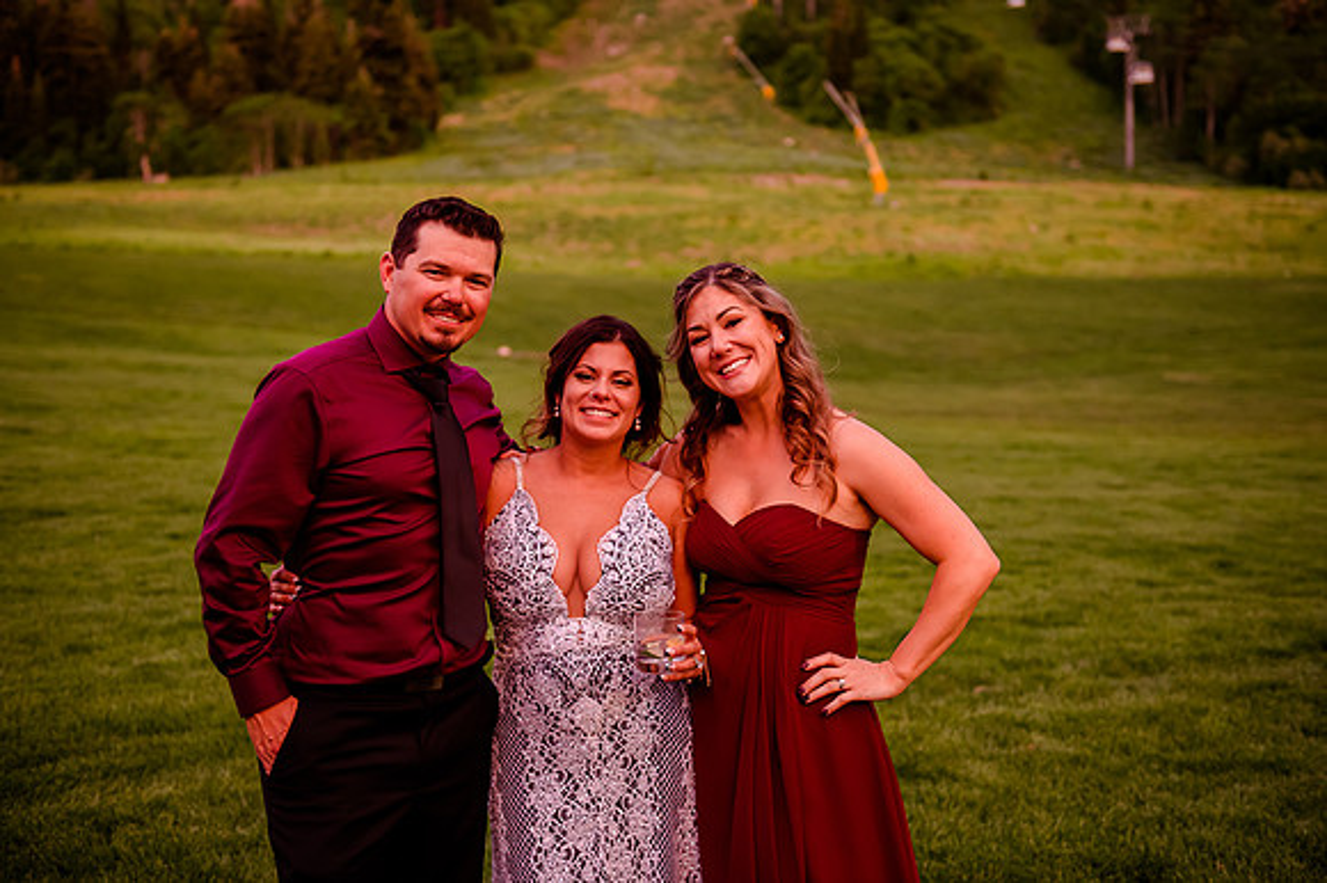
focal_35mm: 49
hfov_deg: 40.6
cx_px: 669
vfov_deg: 27.7
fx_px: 1794
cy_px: 441
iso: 2000
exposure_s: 1/100
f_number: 2.8
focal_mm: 48
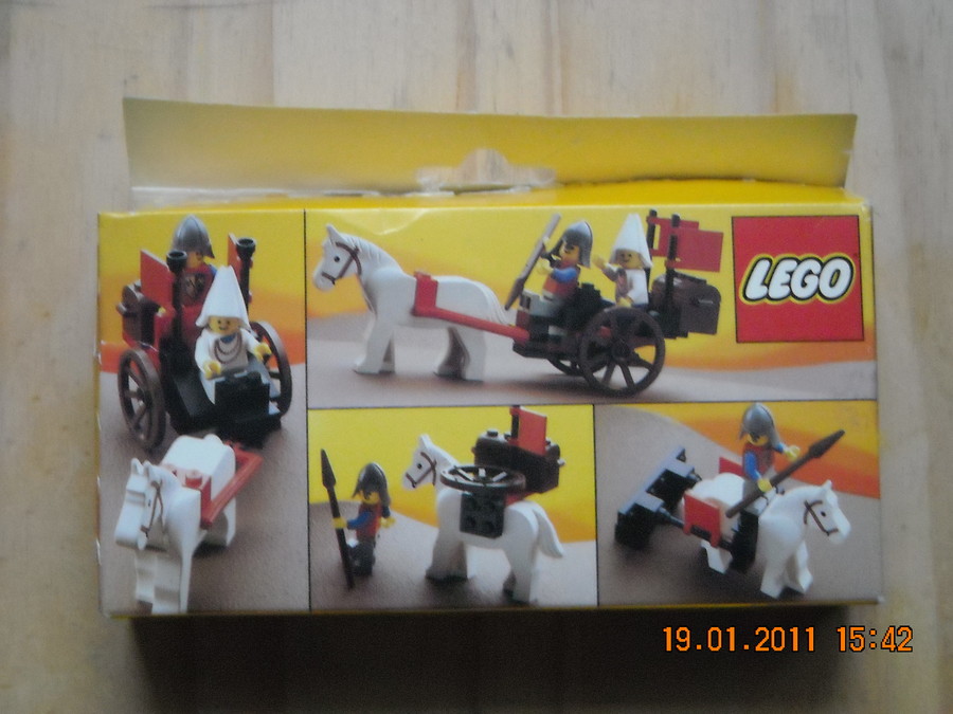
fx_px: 2092
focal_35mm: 76
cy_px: 357
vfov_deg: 19.4
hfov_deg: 25.7
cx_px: 476
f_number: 3.9
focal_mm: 12.3
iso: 800
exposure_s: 1/17
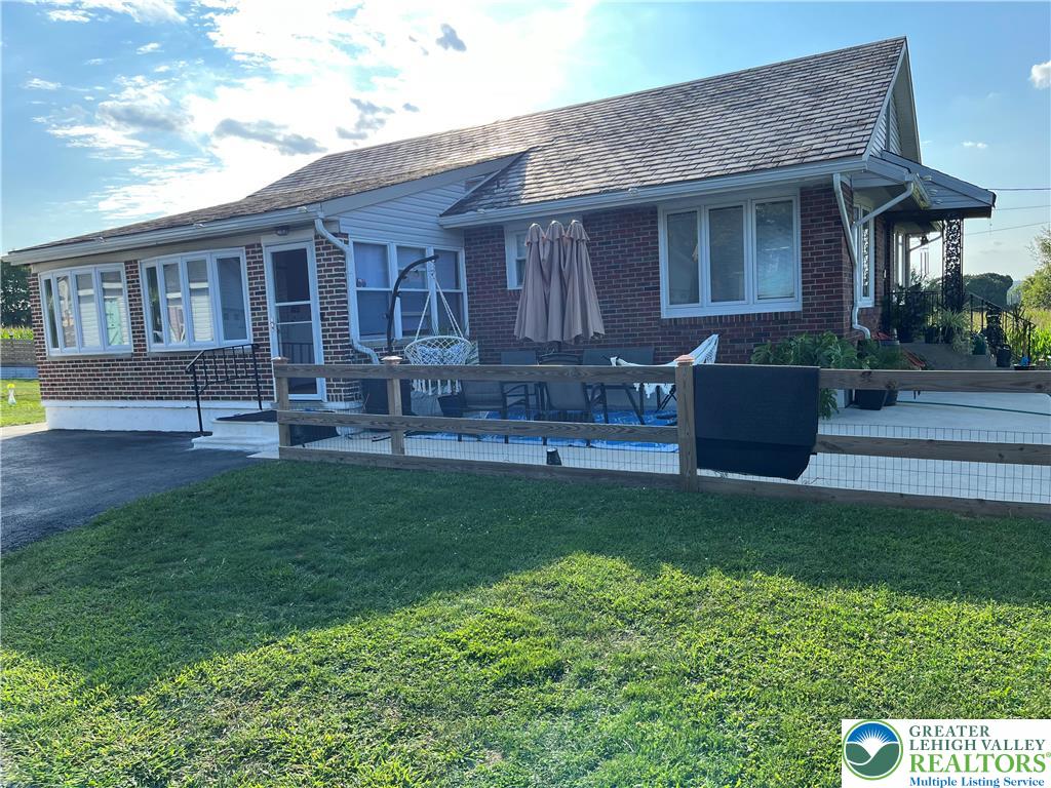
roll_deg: +3.1
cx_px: 526
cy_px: 394
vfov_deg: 53.1
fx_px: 789
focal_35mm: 26
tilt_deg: -5.6
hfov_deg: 67.3
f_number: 1.6
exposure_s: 1/1252
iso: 50
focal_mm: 5.1
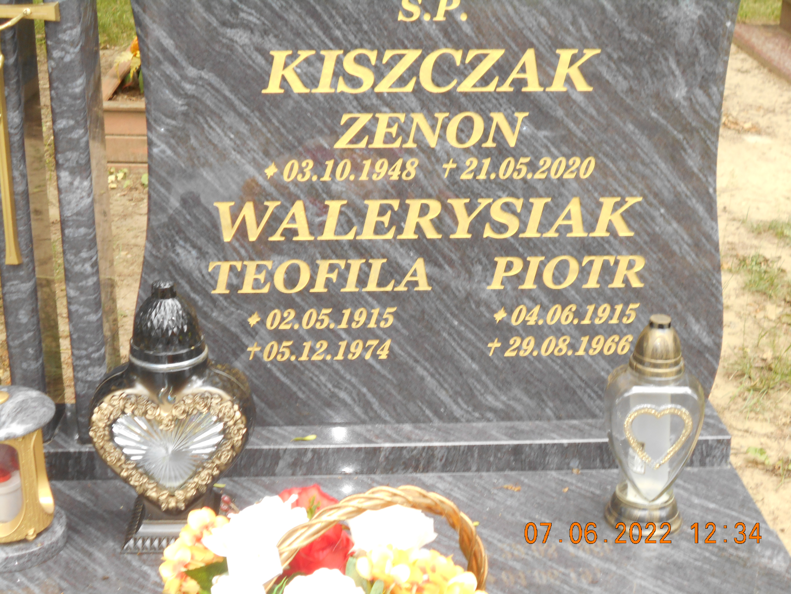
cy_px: 297
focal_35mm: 58
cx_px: 396
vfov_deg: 25.2
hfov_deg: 33.2
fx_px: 1325
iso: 200
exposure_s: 1/60
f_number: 4.9
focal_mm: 10
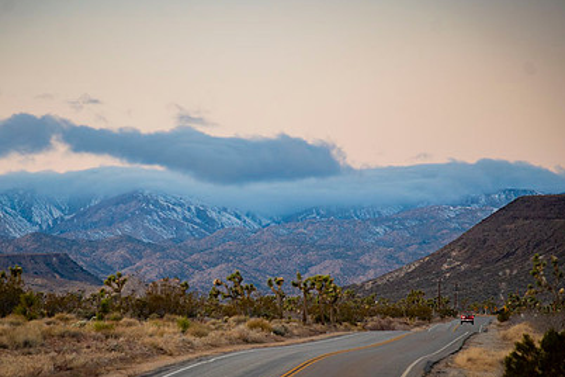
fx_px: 2715
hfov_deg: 11.9
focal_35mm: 173
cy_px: 253
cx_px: 239
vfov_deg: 7.9
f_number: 4
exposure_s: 1/200
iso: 400
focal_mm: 120
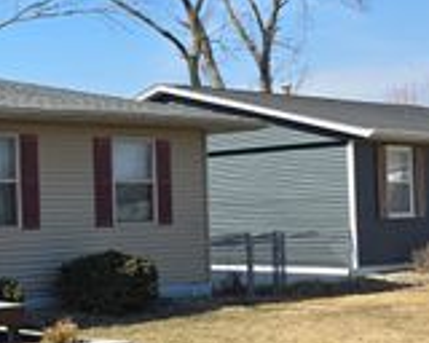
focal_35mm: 70
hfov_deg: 23.5
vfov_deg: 21.8
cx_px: -147
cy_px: 221
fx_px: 889
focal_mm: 6.3
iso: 12
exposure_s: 1/682
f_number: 1.7
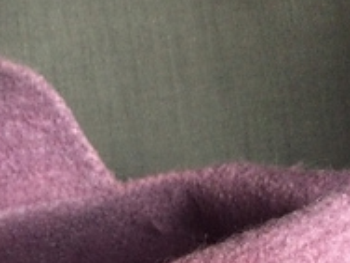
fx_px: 779
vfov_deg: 18.1
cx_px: 143
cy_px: 320
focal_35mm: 77
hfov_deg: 25.3
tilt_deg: -33.2
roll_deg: +2.1
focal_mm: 4.15
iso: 320
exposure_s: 1/17
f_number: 2.2
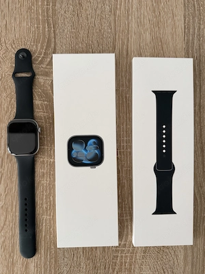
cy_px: 137
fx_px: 190
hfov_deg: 56.8
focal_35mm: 24
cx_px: 102
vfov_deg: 71.6
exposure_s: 1/60
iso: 320
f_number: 1.78
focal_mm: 6.76
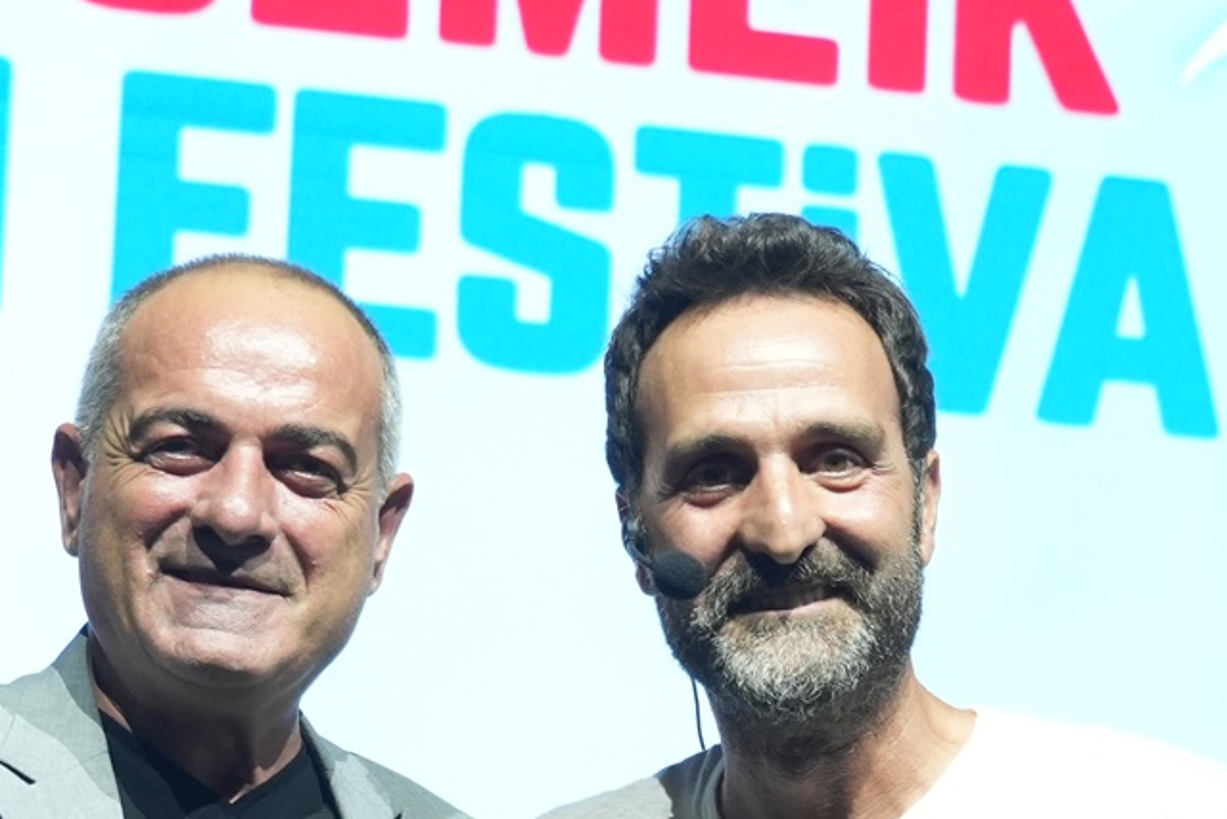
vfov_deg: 6.7
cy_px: 1067
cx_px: 815
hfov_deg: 10.1
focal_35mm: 203
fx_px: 6920
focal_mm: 52
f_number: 5.6
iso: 1600
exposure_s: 1/125
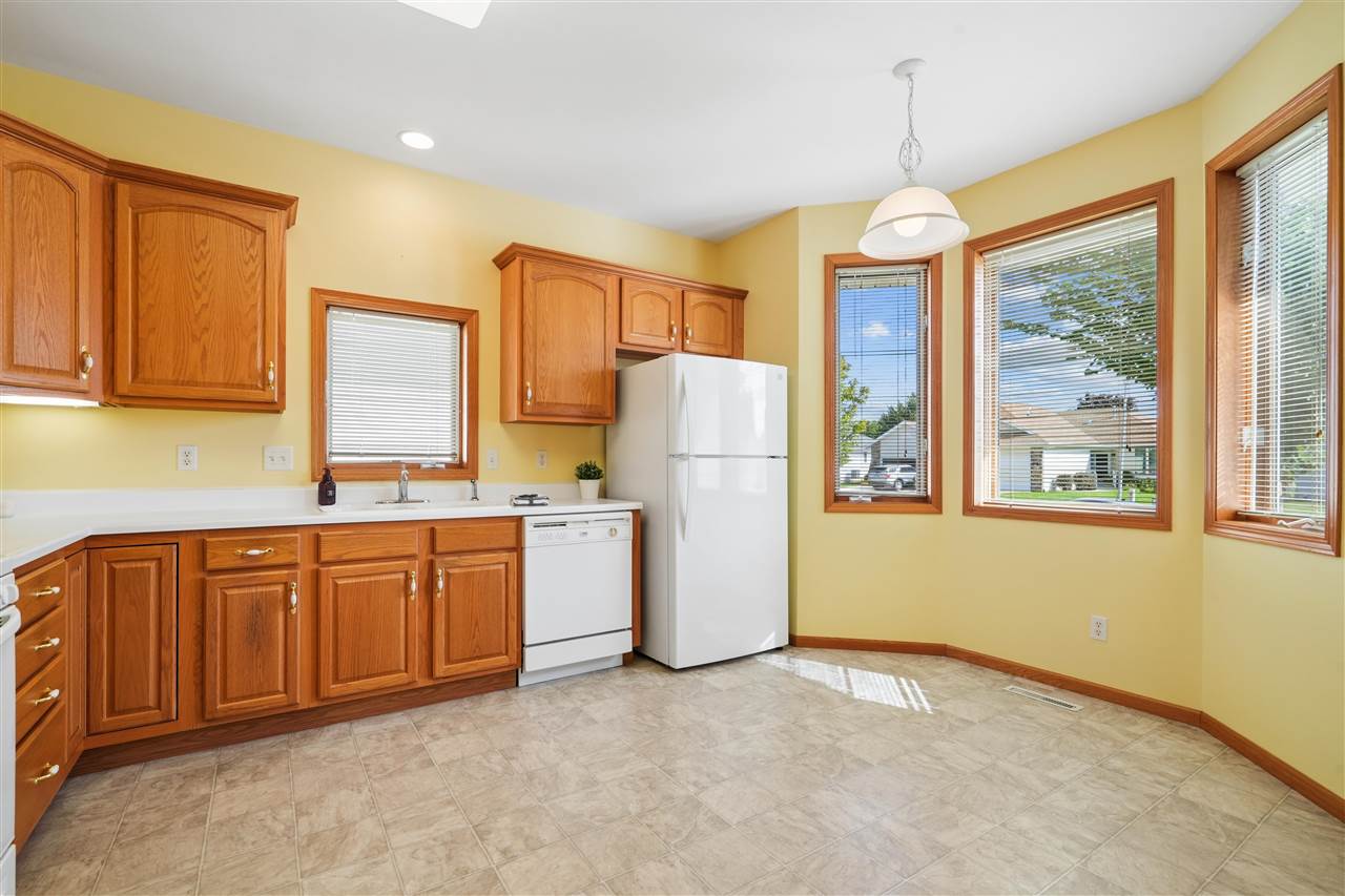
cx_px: 672
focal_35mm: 16
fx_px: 598
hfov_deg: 96.7
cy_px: 448
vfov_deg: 73.7
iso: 400
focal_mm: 16
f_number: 10
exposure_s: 1/50
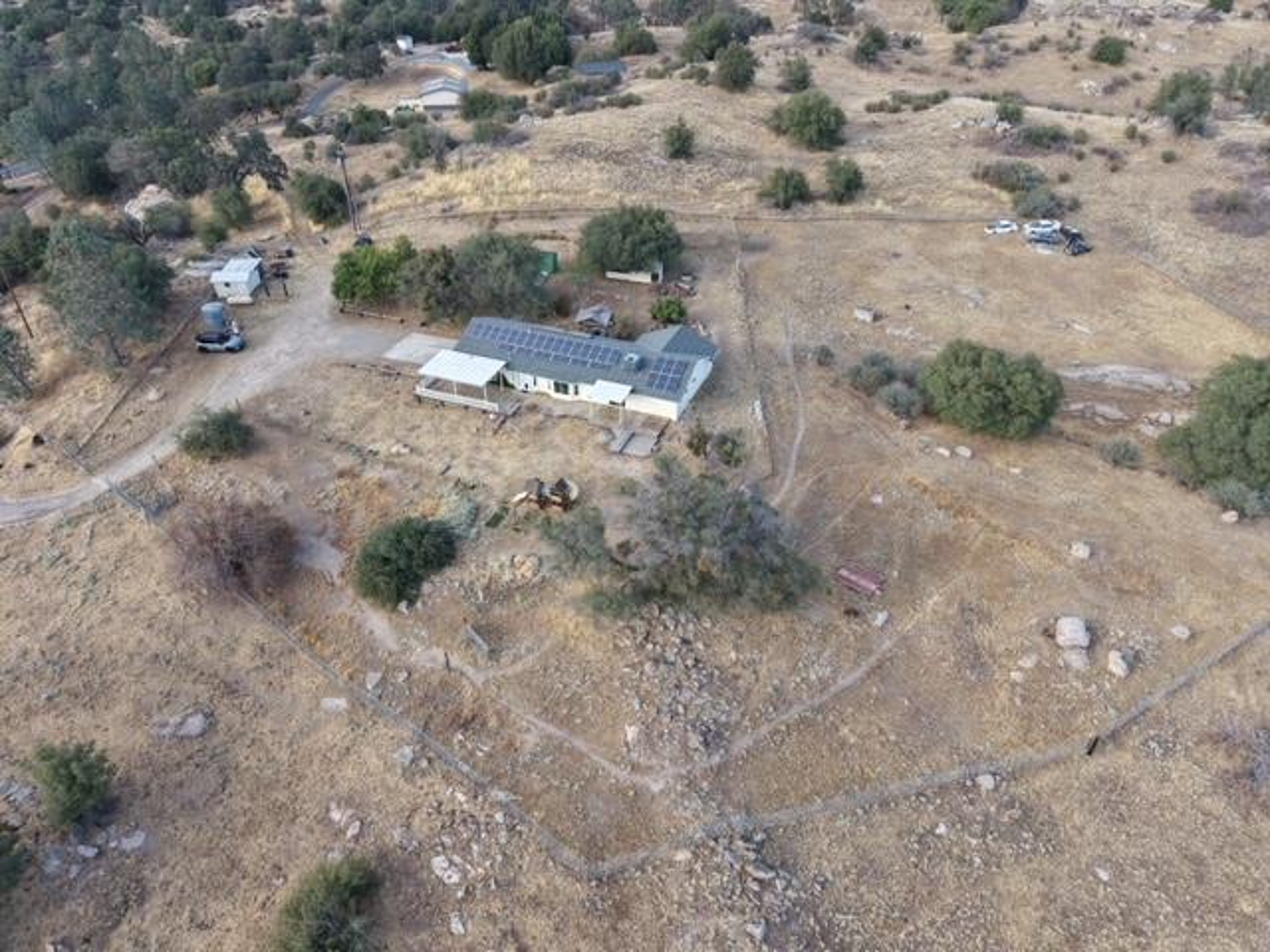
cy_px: 476
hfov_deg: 71.6
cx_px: 635
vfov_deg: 56.8
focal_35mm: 24
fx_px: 881
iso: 150
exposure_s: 1/725
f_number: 1.8
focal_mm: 8.67
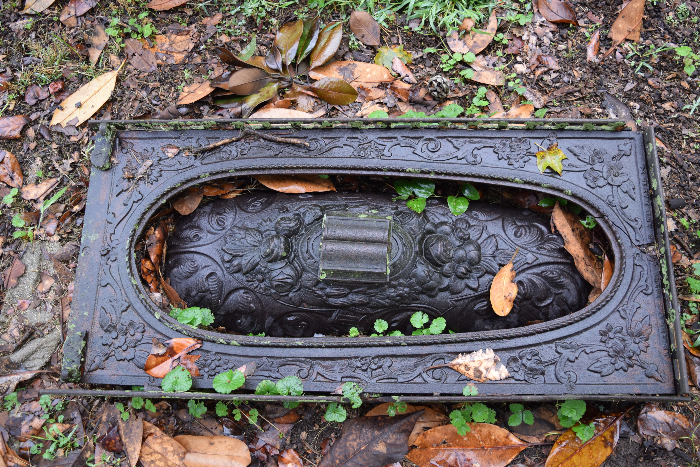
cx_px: 350
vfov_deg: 40.0
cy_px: 234
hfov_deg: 57.2
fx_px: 642
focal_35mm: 33
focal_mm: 22
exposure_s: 1/60
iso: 200
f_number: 4
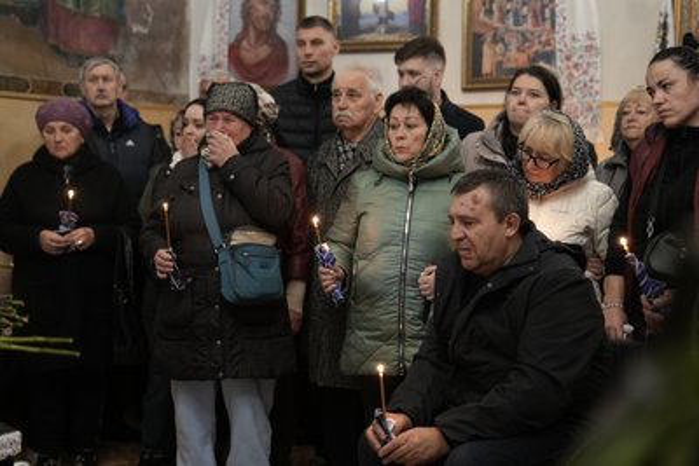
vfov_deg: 23.0
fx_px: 1146
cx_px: 350
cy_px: 233
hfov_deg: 33.9
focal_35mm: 59
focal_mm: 59
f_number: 2.8
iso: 2500
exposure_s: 1/50
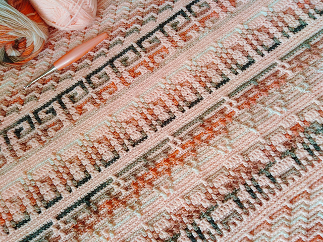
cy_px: 121
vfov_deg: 53.1
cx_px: 162
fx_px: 243
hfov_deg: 67.3
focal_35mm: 26
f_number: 2.2
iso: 153
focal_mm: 3.46
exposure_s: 1/30
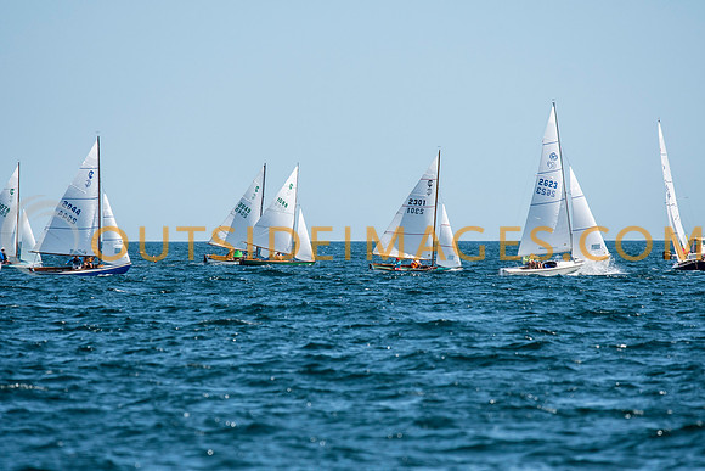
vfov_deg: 3.0
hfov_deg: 4.5
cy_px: 236
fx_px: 8915
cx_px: 352
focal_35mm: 455
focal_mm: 300
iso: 320
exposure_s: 1/3200
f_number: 5
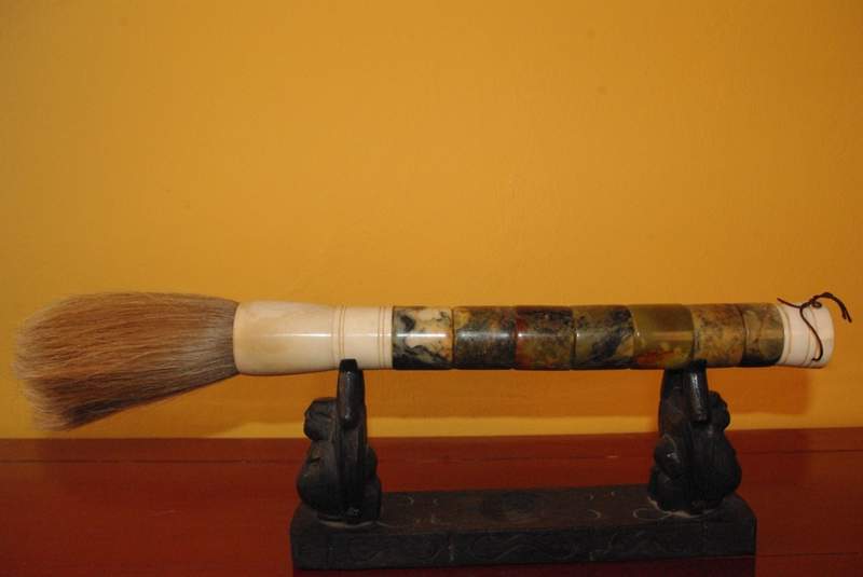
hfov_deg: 60.2
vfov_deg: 42.4
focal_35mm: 31
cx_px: 432
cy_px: 288
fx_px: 744
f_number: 8
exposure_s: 1/30
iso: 1600
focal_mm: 21.25
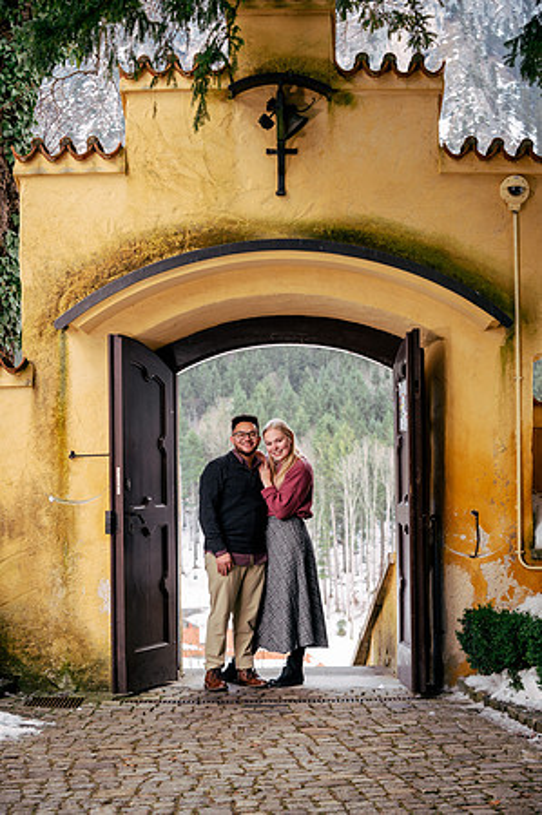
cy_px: 408
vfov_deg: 28.9
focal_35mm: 70
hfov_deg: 19.4
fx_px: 1584
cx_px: 271
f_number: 5
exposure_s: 1/80
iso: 250
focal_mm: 70
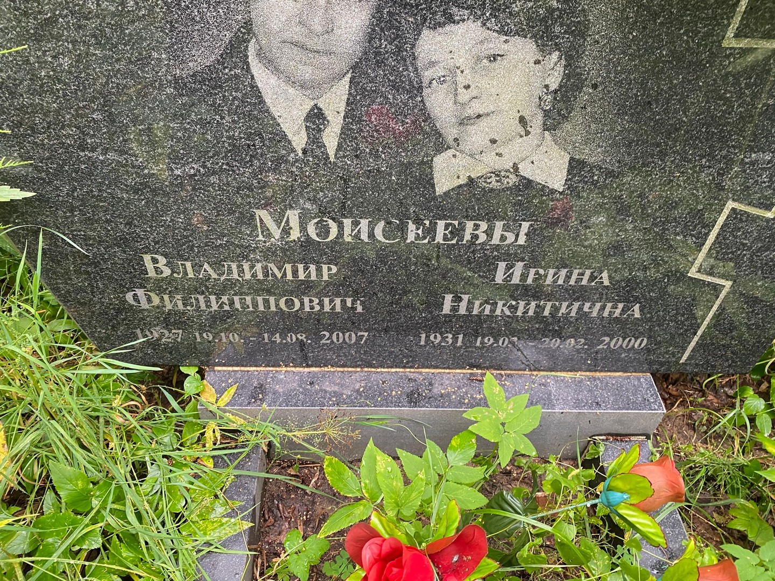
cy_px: 290
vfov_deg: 53.1
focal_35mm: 26
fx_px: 582
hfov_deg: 67.3
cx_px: 388
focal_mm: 4.25
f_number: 1.8
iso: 160
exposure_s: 1/60
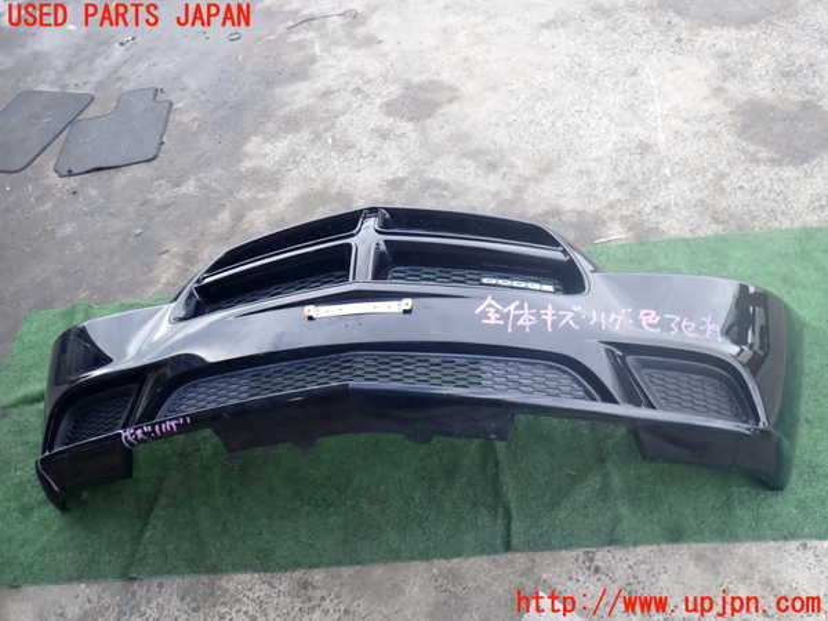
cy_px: 310
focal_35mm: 30
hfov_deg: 60.0
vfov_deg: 46.8
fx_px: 718
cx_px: 414
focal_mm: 5.4
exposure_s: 1/125
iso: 125
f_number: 2.3
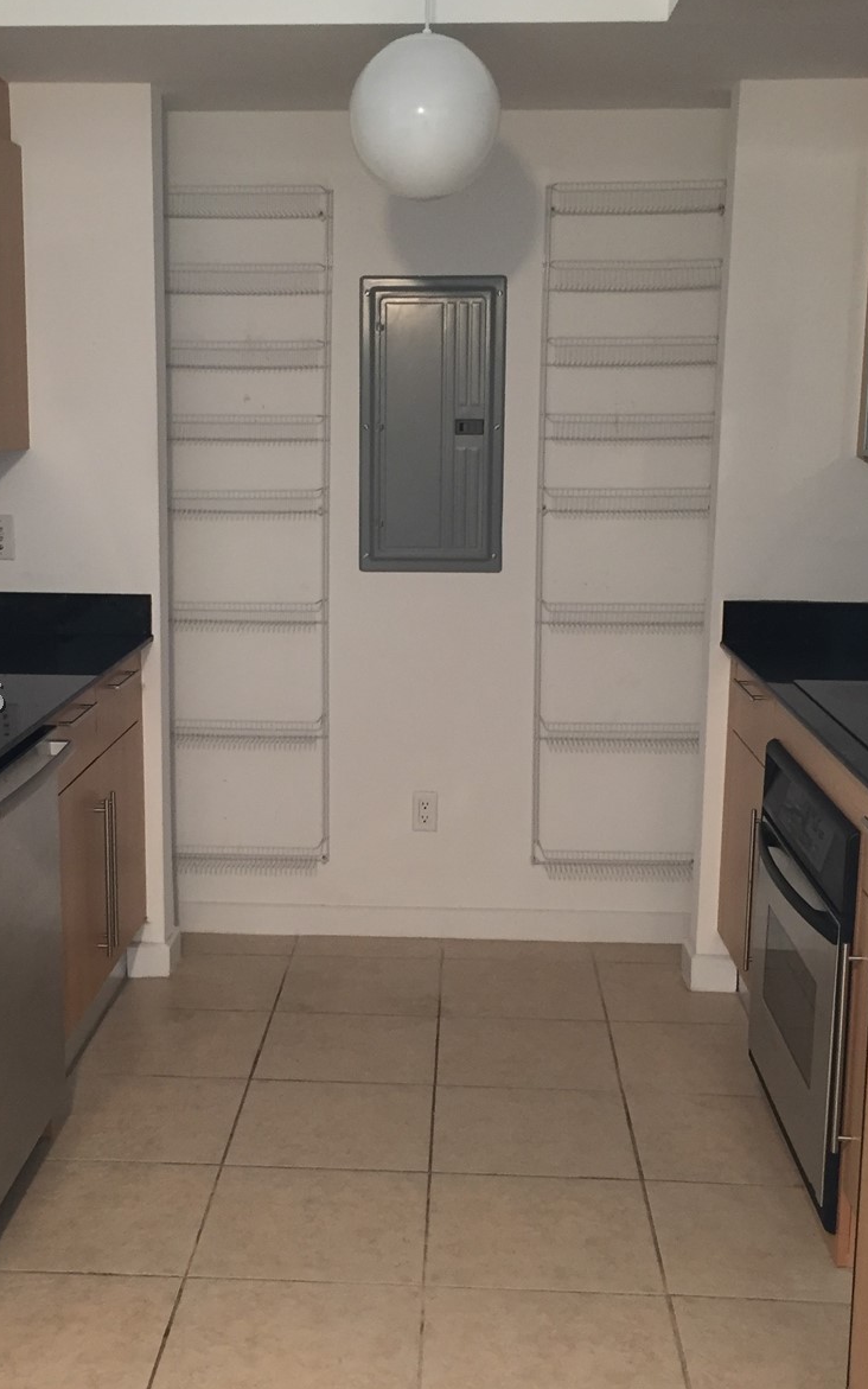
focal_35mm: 42
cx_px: 369
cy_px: 697
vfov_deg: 47.2
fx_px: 1589
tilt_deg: -9.8
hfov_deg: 30.5
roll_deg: -0.2
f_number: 2.2
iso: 100
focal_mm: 4.15
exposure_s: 1/30
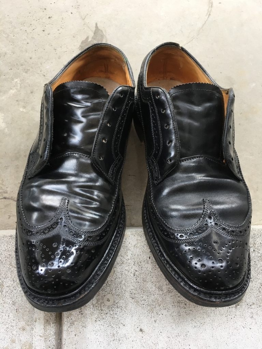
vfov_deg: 61.7
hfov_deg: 48.2
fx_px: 293
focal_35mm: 29
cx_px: 131
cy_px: 174
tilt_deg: -79.7
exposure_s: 1/40
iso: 25
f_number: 2.2
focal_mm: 4.15
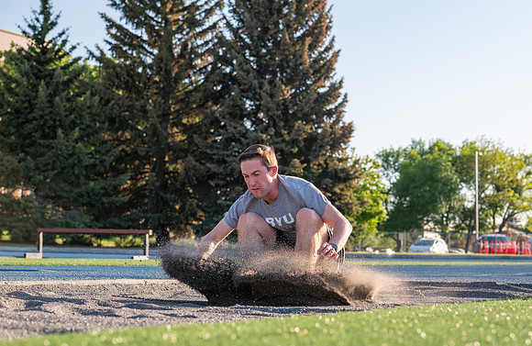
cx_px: 287
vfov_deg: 17.6
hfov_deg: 26.9
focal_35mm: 76
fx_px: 1114
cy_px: 155
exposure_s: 1/640
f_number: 4
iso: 250
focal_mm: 70
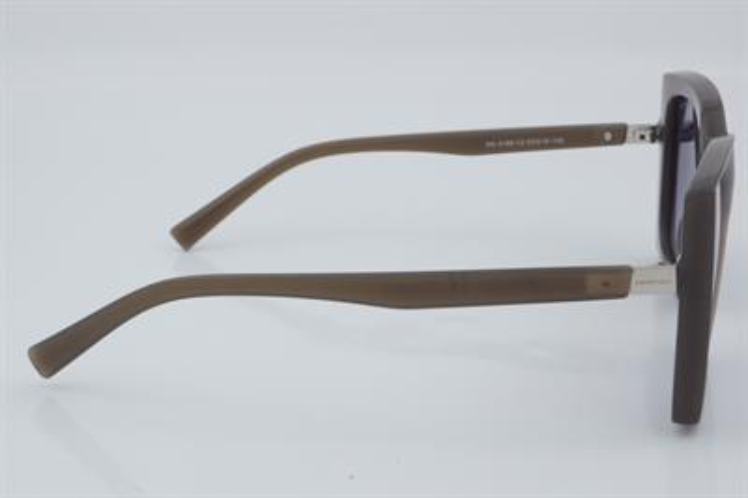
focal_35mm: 75
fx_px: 1557
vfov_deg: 18.2
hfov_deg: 27.0
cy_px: 249
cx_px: 374
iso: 100
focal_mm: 50
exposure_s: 1/4
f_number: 32
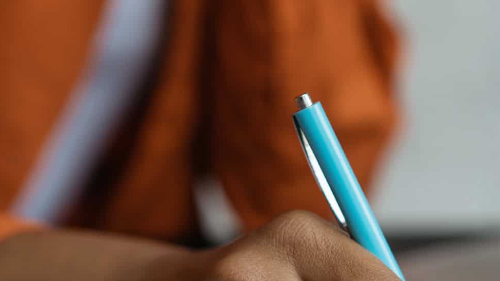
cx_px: 379
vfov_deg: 10.0
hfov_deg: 17.6
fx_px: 1604
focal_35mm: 121
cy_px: 169
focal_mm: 55
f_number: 2.5
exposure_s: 1/400
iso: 200
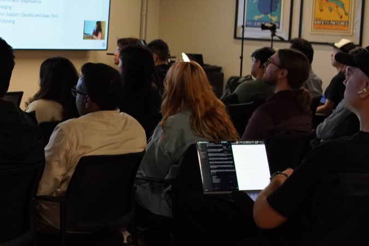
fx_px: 842
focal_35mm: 82
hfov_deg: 23.7
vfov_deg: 16.5
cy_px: 77
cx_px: -1
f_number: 4
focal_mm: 23
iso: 1600
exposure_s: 1/160
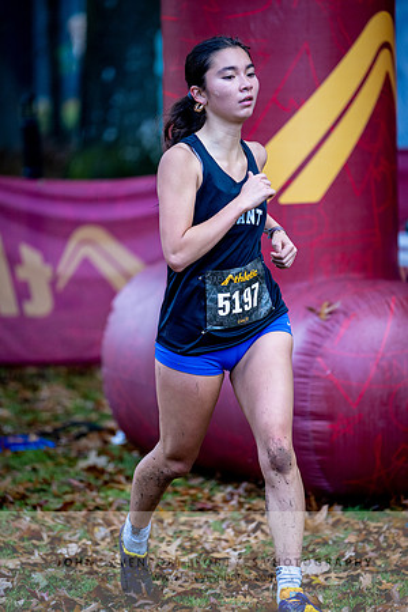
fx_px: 3145
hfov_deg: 7.4
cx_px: 204
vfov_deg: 11.1
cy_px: 306
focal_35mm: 185
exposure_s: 1/1000
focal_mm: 185
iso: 800
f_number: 2.8
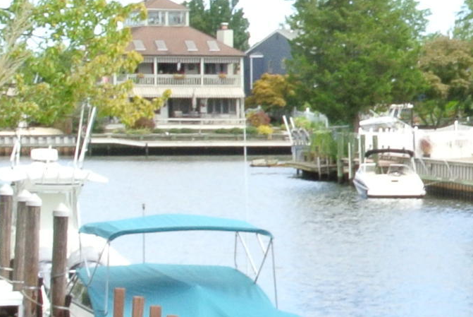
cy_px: 318
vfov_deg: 6.5
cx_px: 908
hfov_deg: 9.2
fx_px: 2762
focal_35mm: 210
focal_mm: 17.7
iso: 400
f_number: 16
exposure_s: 1/60
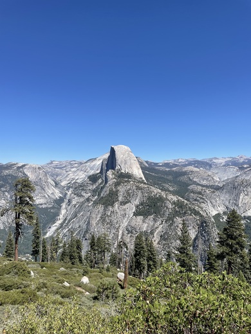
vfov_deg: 67.3
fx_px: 251
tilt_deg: +2.0
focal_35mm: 26
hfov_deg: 53.1
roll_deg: +0.4
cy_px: 167
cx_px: 126
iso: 32
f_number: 1.6
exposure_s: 1/3205
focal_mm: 4.2
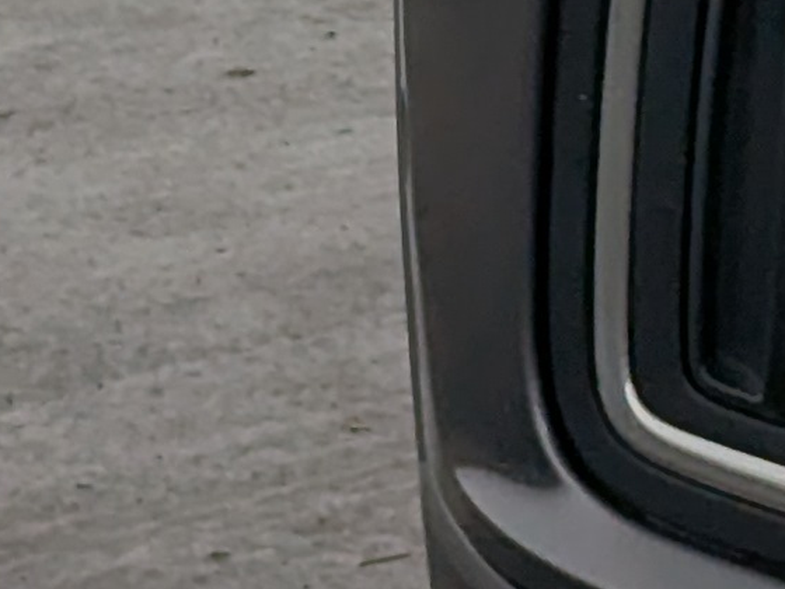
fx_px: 7937
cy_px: -487
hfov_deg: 5.7
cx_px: 489
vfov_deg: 4.2
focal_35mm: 350
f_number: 1.85
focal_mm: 6.81
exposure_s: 1/655
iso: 46
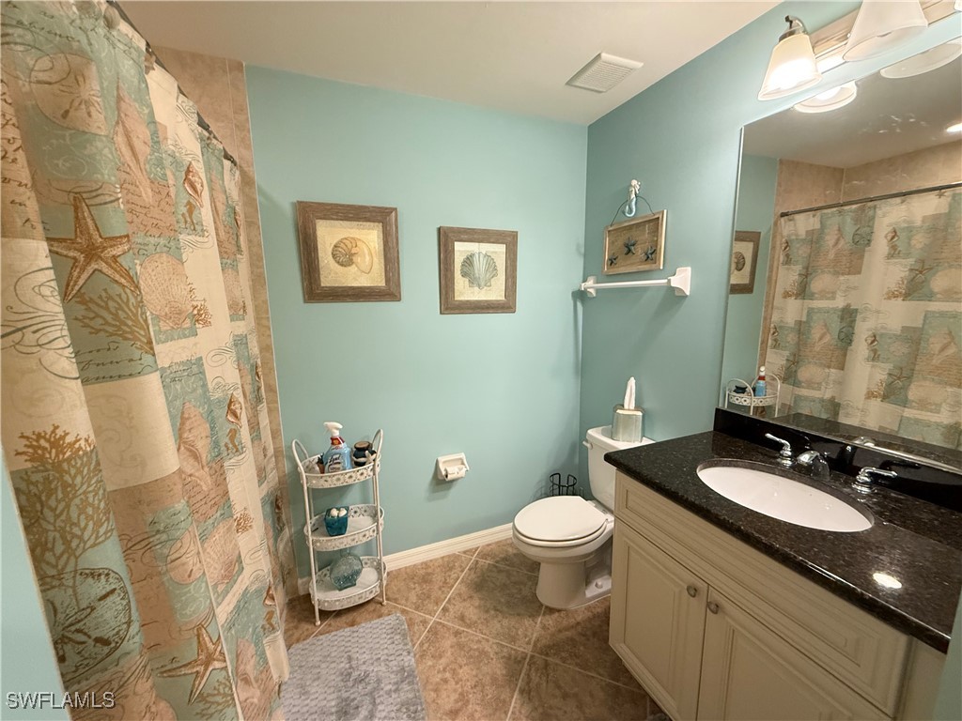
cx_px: 481
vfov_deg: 85.7
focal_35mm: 14
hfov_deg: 102.1
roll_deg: +0.7
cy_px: 360
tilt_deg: -9.4
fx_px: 389
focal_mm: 2.22
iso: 400
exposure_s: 1/60
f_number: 2.2
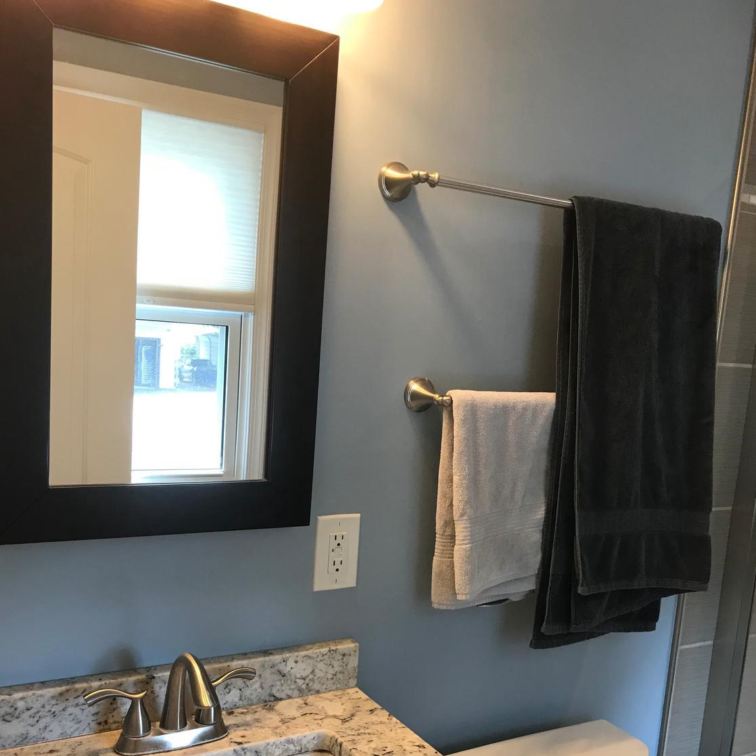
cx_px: 379
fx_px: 840
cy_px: 483
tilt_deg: -8.8
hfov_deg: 48.5
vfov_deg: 47.9
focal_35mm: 34
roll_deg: -4.3
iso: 20
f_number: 1.8
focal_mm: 3.99
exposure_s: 1/30
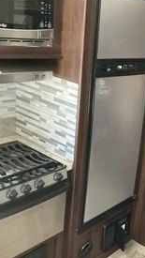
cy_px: 119
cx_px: 135
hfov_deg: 25.1
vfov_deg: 44.5
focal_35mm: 46
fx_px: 314
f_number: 1.8
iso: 200
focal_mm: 3
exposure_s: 1/60
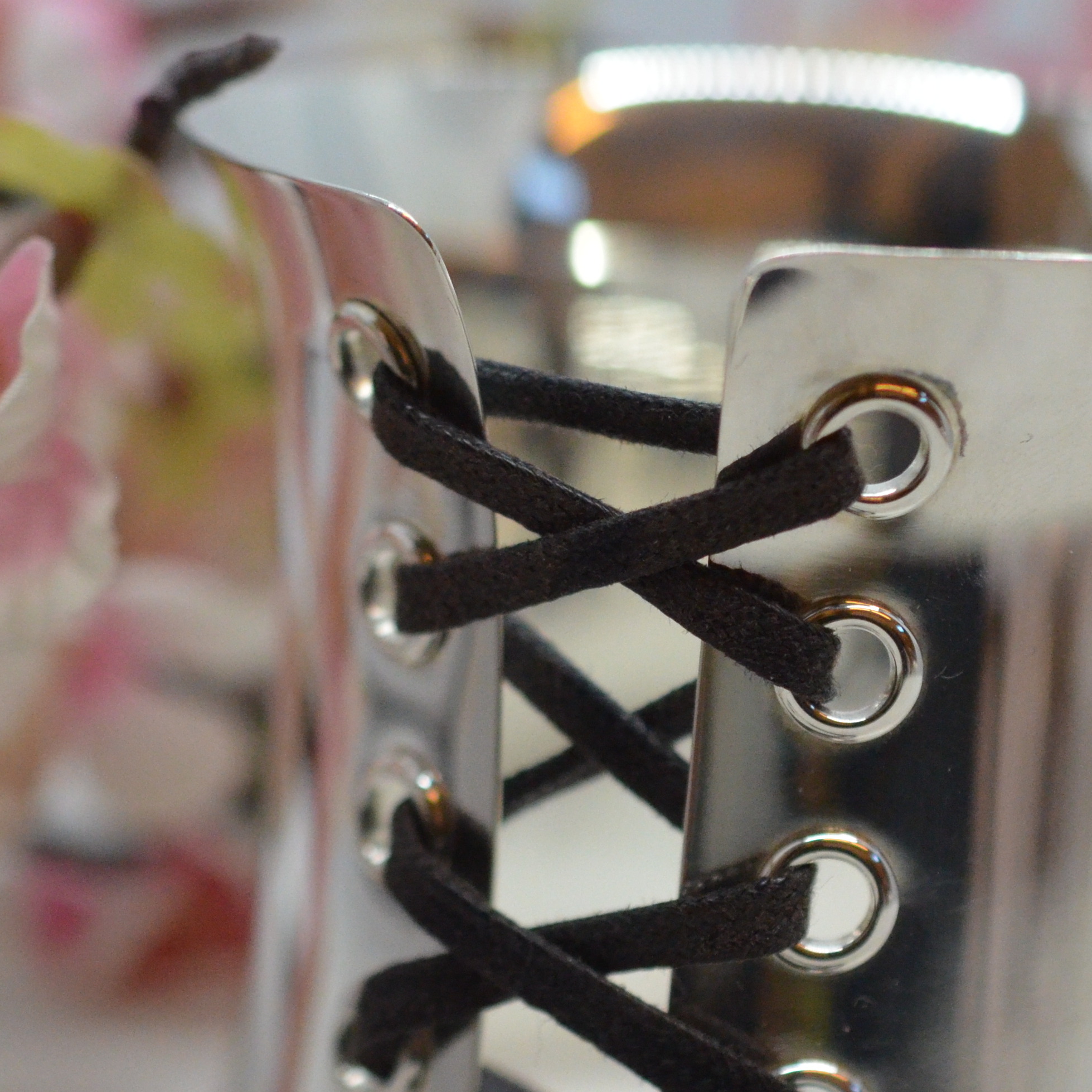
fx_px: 4568
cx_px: 629
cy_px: 817
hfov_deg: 13.6
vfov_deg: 13.6
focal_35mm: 128
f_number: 3.2
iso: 2500
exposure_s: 1/4000
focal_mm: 40
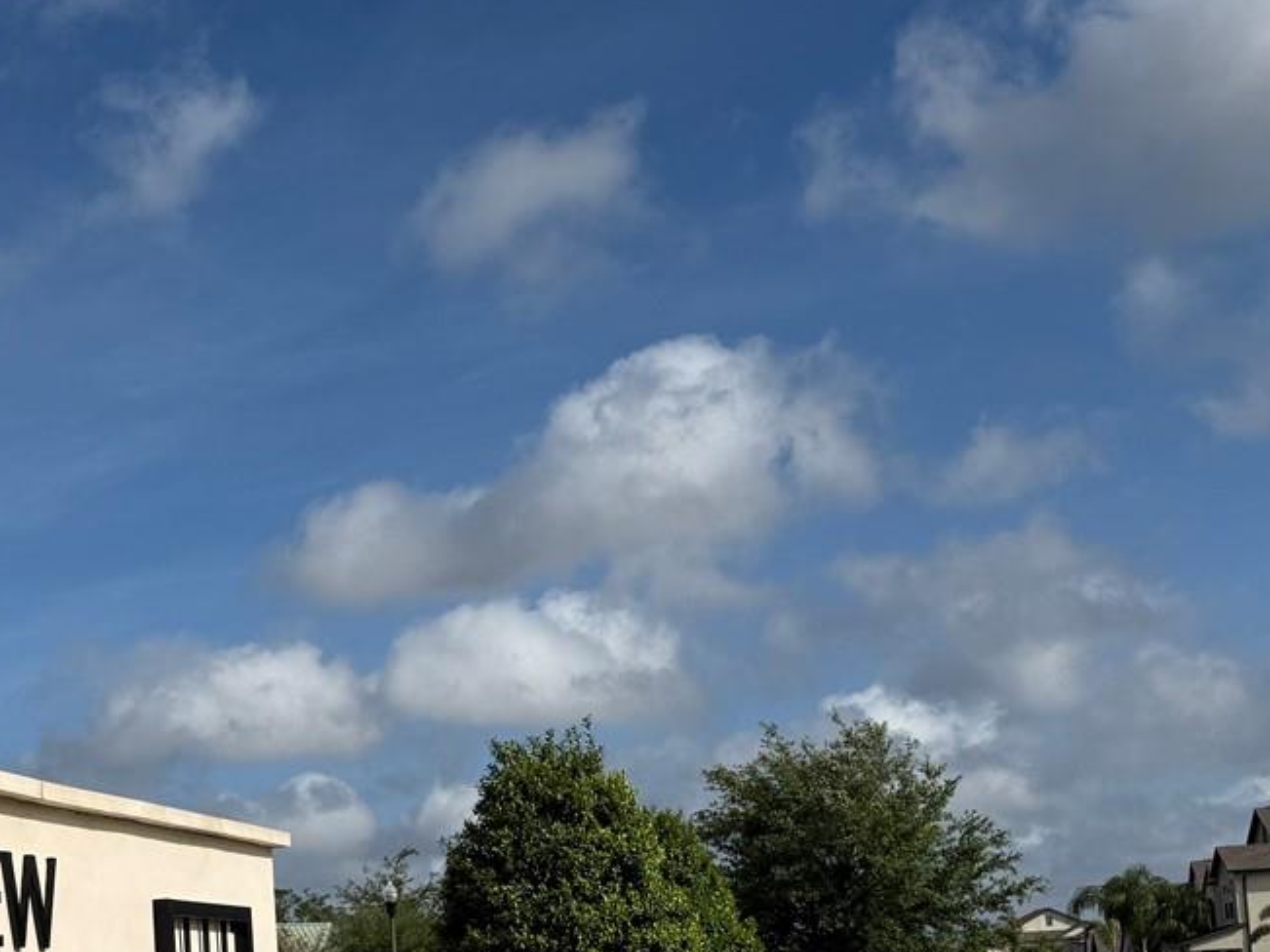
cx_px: 135
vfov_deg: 24.4
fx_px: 2164
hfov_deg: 31.2
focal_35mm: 59
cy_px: 778
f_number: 1.78
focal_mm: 6.76
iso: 80
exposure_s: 1/10309
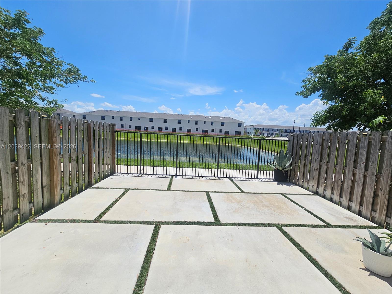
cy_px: 147
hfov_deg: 106.2
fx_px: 147
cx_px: 196
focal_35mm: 13
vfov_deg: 89.9
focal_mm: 2.2
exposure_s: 1/5075
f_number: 2.2
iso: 50
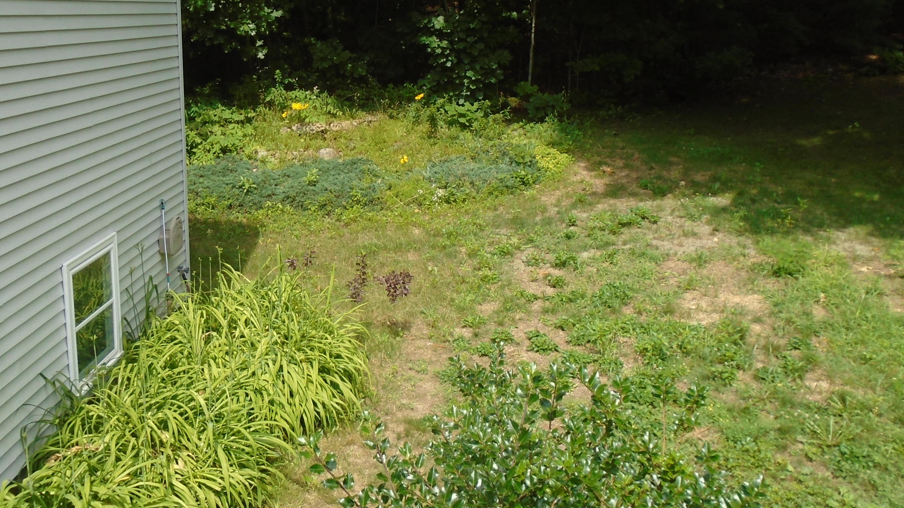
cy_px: 194
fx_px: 911
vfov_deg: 31.1
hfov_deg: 52.4
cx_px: 357
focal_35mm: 38
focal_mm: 4.6
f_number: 3.2
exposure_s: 1/500
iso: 100
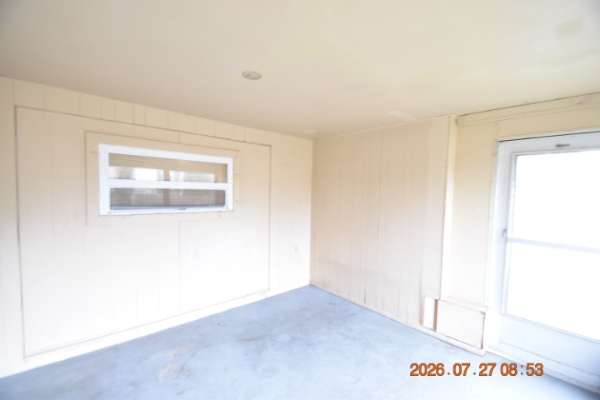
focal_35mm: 15
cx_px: 300
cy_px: 200
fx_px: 250
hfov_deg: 100.4
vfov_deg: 77.3
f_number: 3.5
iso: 800
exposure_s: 1/15
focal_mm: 10
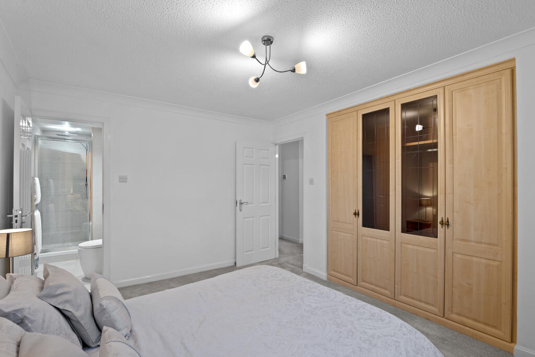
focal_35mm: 16
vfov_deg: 73.8
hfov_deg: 96.7
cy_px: 178
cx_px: 268
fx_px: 238
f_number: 9
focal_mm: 16
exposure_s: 1/2.5
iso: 250
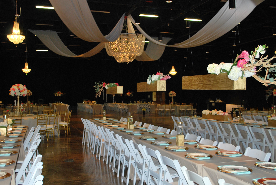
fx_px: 276
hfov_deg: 53.1
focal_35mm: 36
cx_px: 138
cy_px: 92
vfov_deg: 37.0
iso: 200
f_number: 4.2
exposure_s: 1/60
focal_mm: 24
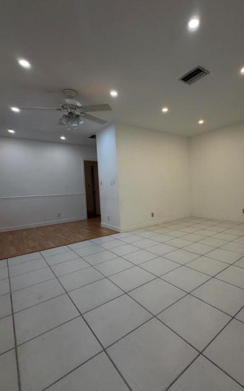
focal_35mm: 17
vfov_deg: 94.4
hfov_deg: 66.9
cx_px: 153
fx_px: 181
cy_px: 193
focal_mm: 2.22
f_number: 2.2
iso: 100
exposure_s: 1/120
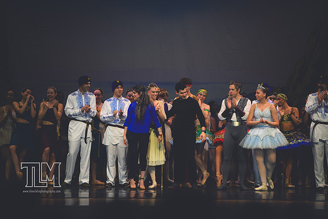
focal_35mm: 200
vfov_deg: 6.9
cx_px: 164
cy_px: 110
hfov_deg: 10.3
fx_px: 1823
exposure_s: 1/500
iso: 560
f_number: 2.8
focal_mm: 200
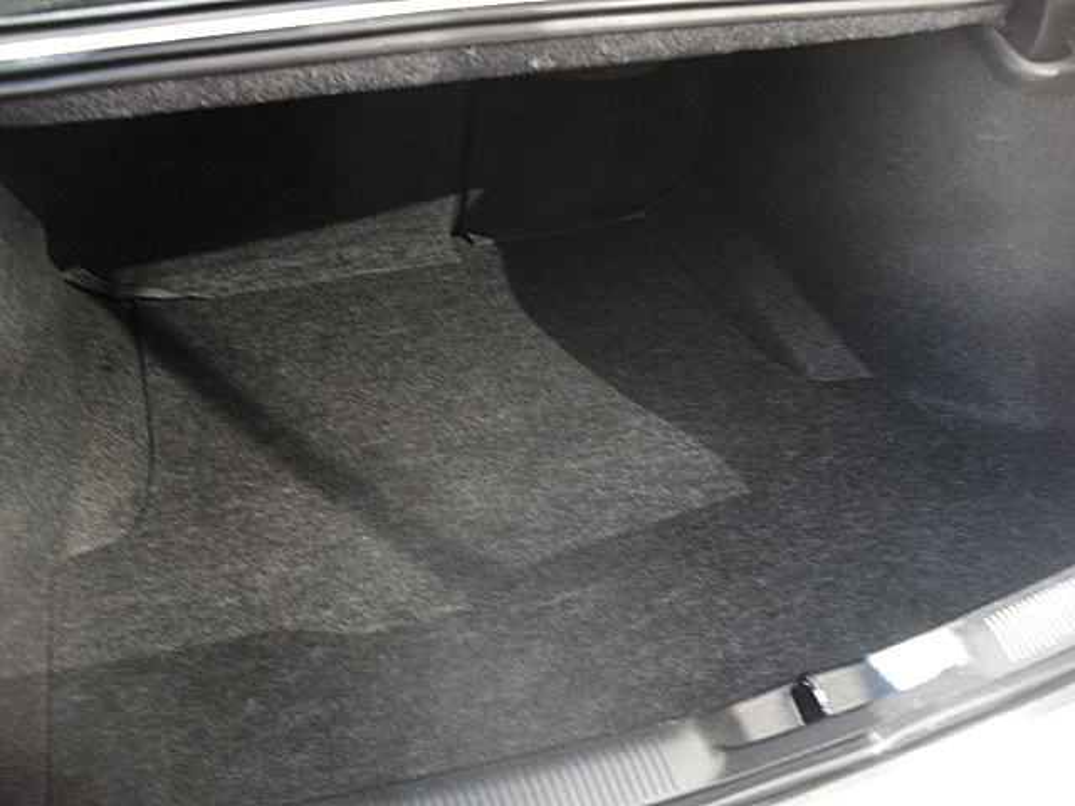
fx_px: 1118
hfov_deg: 51.4
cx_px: 538
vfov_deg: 39.7
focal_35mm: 36
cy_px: 403
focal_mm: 6.3
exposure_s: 1/80
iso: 100
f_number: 2.8
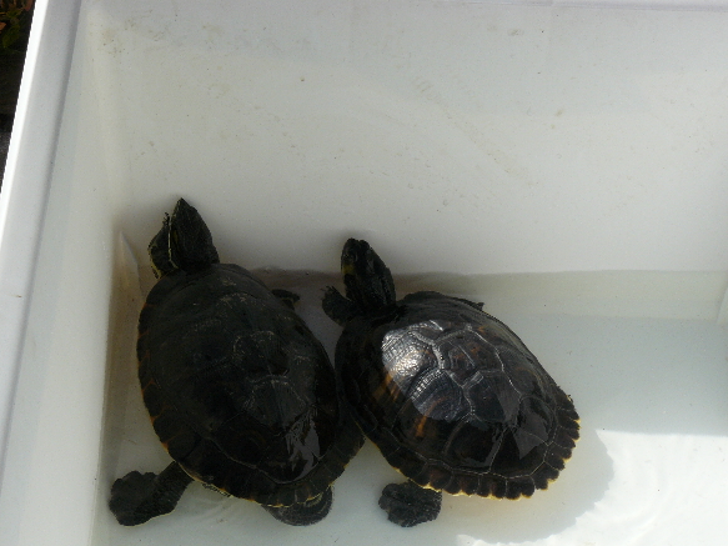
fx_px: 2586
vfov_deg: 12.0
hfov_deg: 16.0
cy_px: 297
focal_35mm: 123
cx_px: 348
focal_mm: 18.6
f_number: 7.1
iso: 100
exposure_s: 1/400
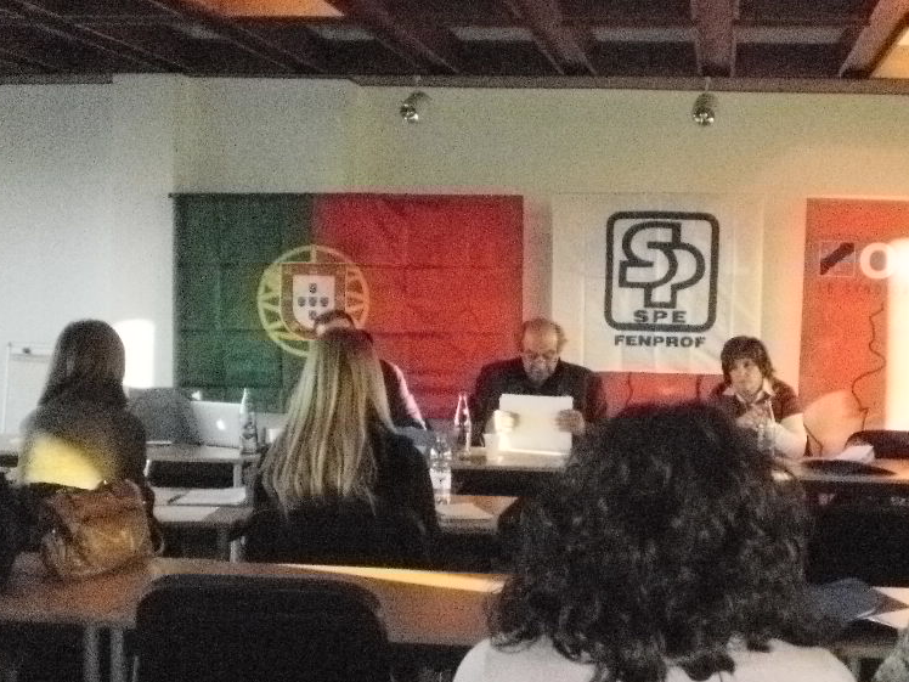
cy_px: 457
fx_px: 1707
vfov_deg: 22.5
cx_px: 609
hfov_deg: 29.6
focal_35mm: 65
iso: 1600
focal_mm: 6.3
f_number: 3.1
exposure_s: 1/160
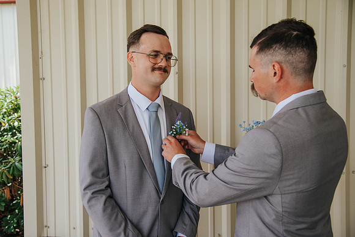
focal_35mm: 37
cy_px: 118
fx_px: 366
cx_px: 167
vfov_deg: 35.9
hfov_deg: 51.7
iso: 100
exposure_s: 1/200
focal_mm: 35
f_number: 4
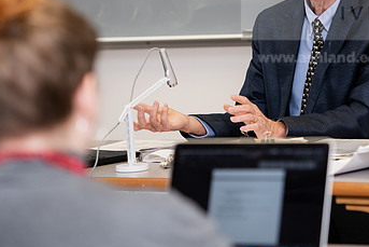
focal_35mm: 206
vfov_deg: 6.7
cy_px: 80
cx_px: 209
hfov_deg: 10.0
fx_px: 2112
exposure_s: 1/200
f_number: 3.2
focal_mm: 122
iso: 640
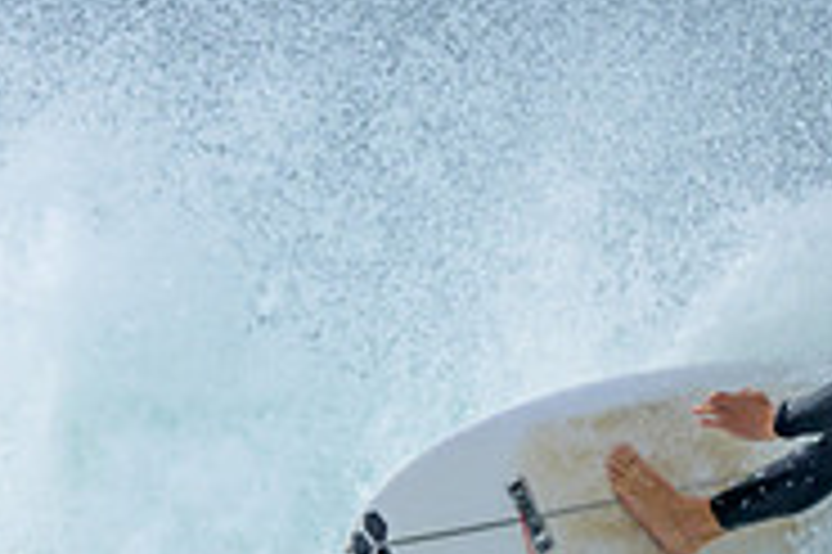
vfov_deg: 0.4
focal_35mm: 3447
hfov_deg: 0.6
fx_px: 79592
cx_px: 410
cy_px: 917
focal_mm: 800
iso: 160
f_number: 6.3
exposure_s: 1/2000
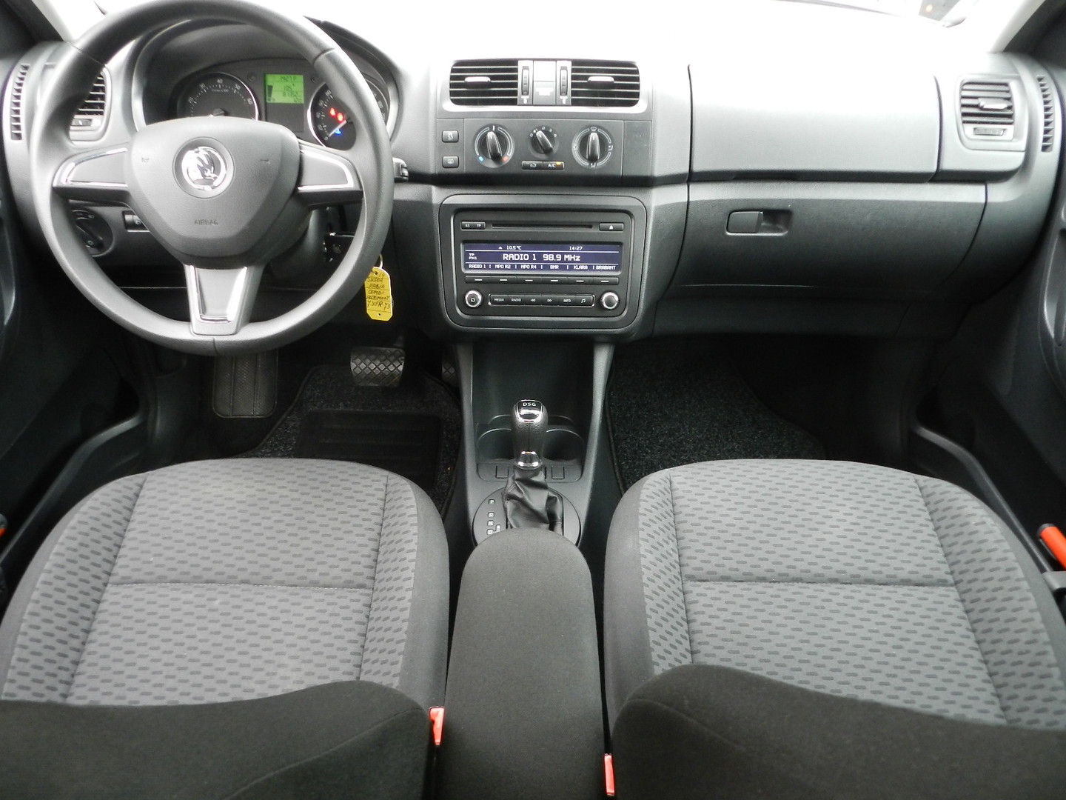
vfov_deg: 54.9
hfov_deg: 69.4
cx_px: 533
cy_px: 400
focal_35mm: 25
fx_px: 770
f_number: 3.5
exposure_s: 1/20
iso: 400
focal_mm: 4.5
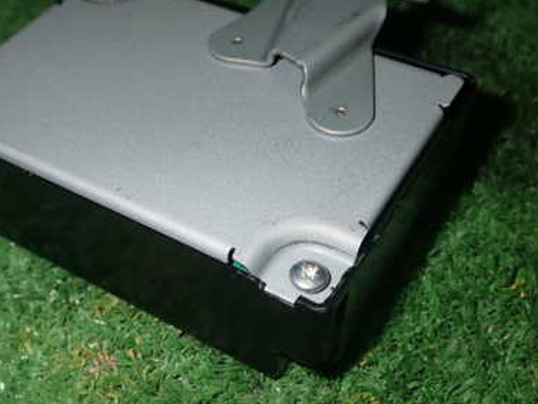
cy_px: 201
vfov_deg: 28.6
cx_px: 195
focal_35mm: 51
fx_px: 793
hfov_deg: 37.2
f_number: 7.1
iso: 200
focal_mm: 5.79
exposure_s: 1/30
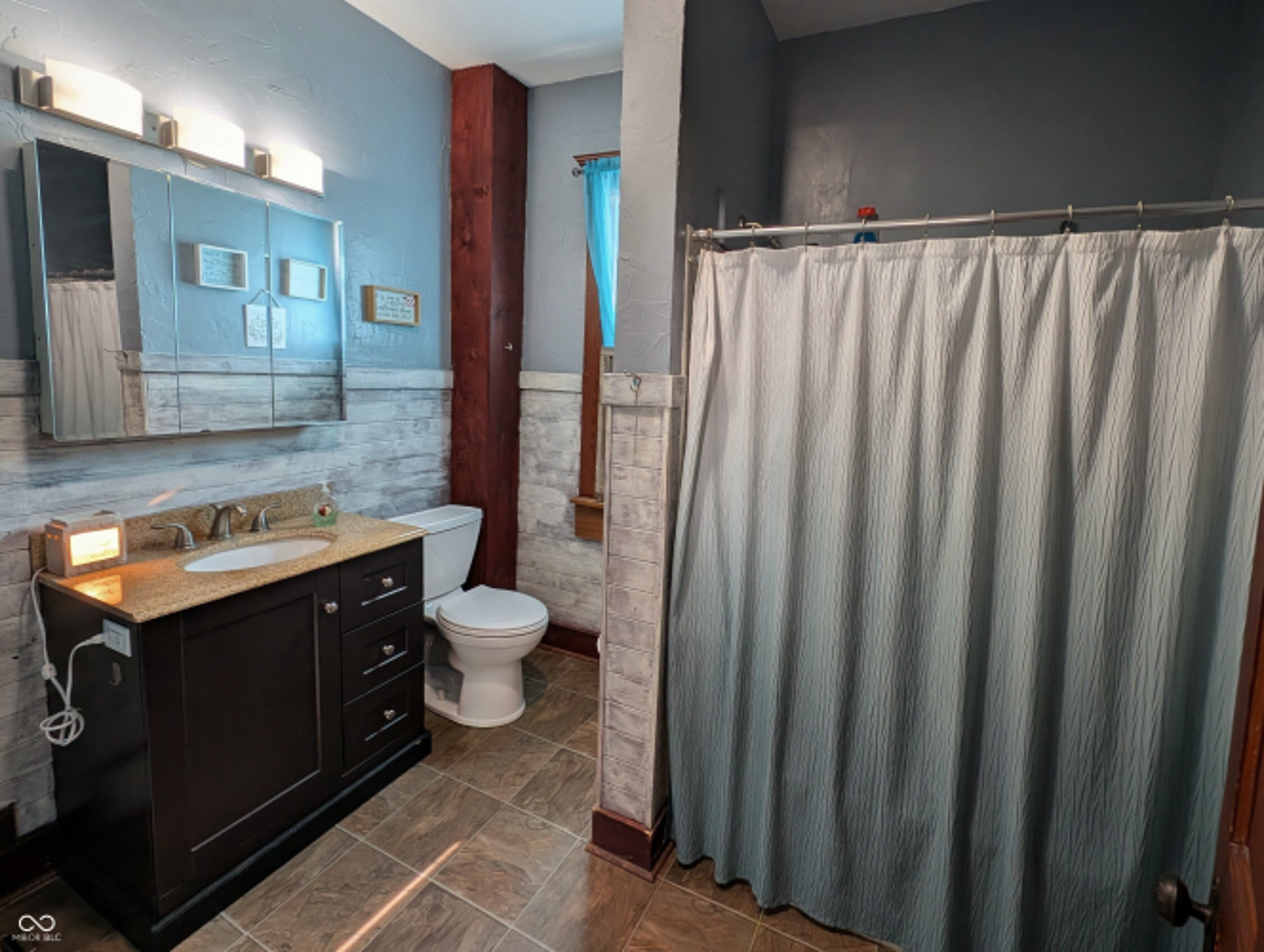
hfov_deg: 110.5
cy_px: 476
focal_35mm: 12
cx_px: 632
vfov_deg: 94.6
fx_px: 439
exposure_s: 1/40
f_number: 1.95
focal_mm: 2.23
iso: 54
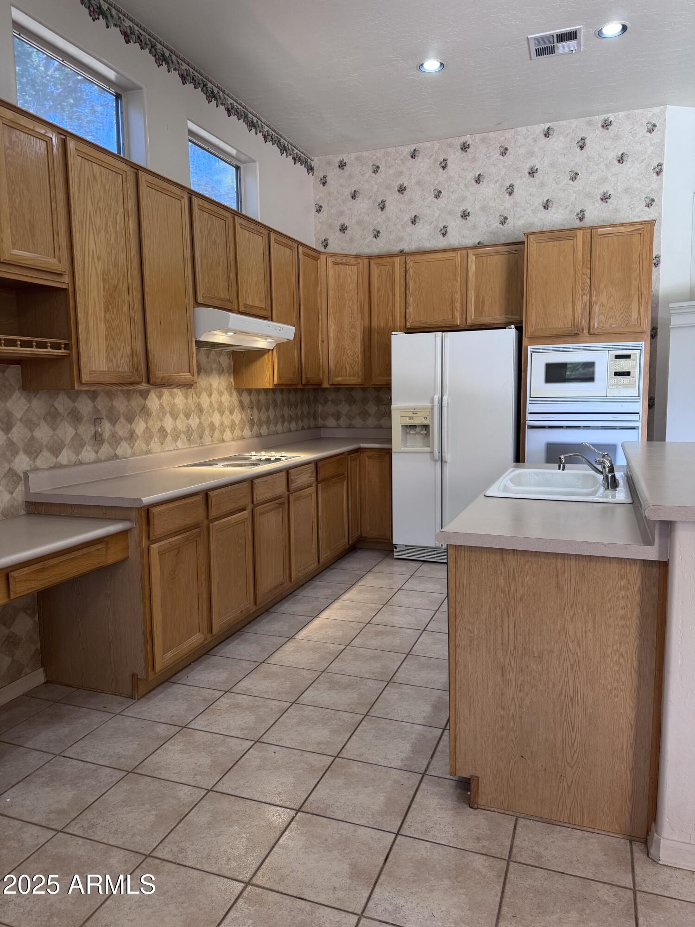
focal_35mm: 24
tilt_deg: -6.3
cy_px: 464
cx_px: 348
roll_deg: +1.2
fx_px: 642
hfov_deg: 56.8
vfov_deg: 71.6
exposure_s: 1/60
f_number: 1.78
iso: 160
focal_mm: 6.76
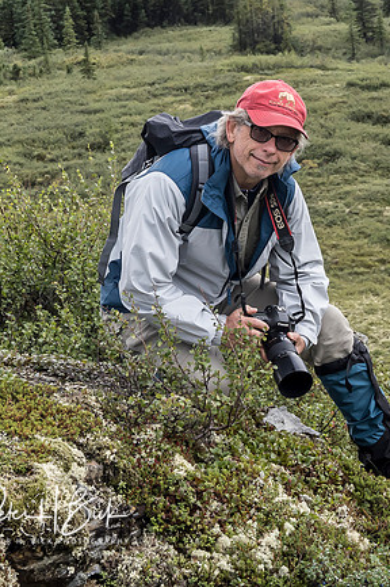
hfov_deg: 9.0
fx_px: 2490
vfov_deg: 13.4
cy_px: 164
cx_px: 221
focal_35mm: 153
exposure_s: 1/100
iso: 400
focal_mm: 38
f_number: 8
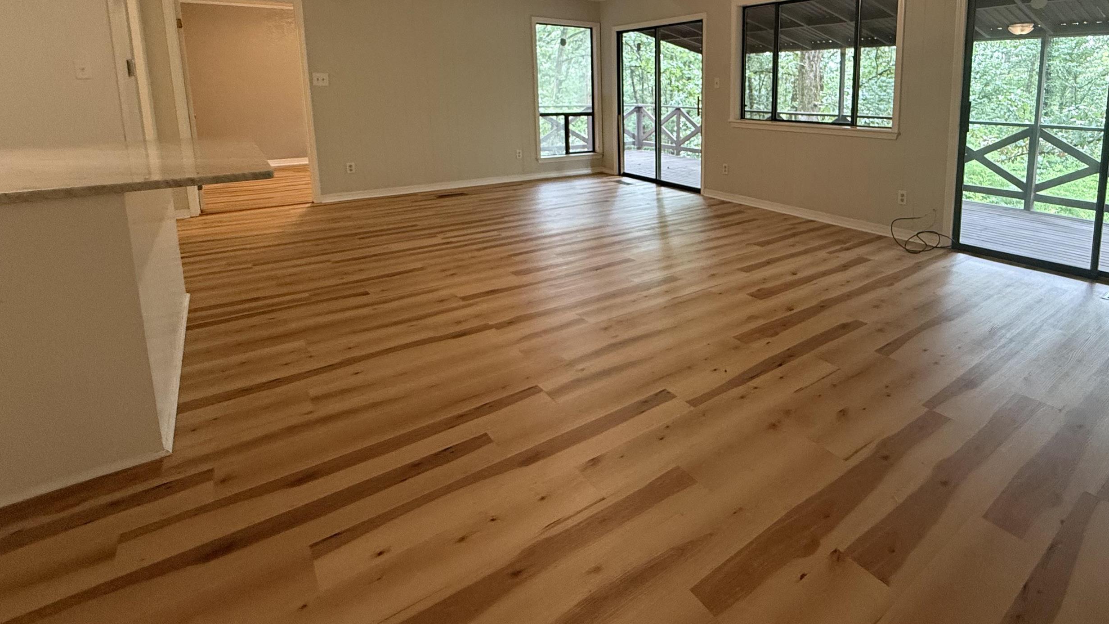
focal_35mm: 19
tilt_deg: -7.7
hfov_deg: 88.1
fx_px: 559
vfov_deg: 55.8
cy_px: 165
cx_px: 680
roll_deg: -0.5
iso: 400
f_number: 2.2
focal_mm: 2.22
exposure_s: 1/60
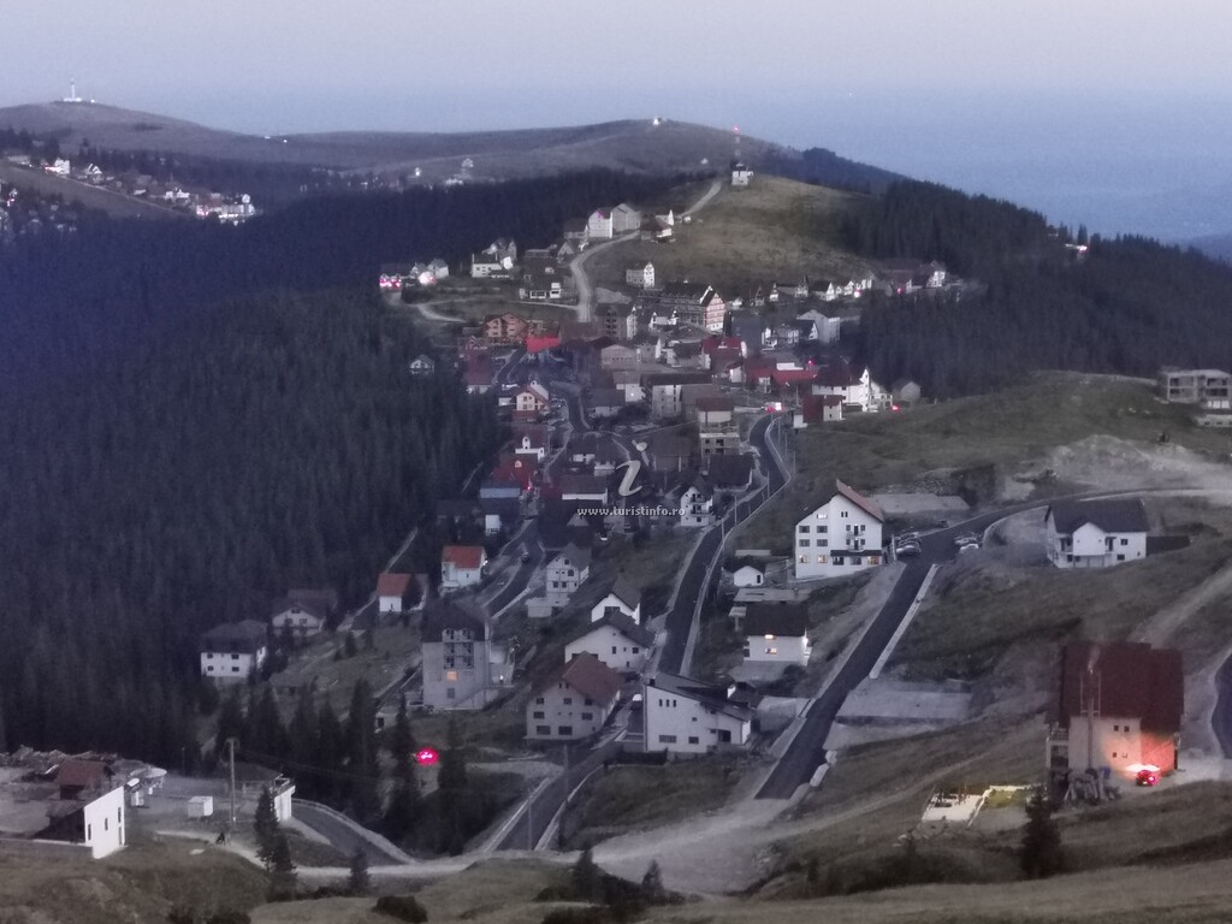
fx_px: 2918
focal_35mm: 82
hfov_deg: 23.8
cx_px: 616
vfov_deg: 18.0
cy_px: 462
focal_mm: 5.56
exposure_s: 1/25
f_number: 1.6
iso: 640
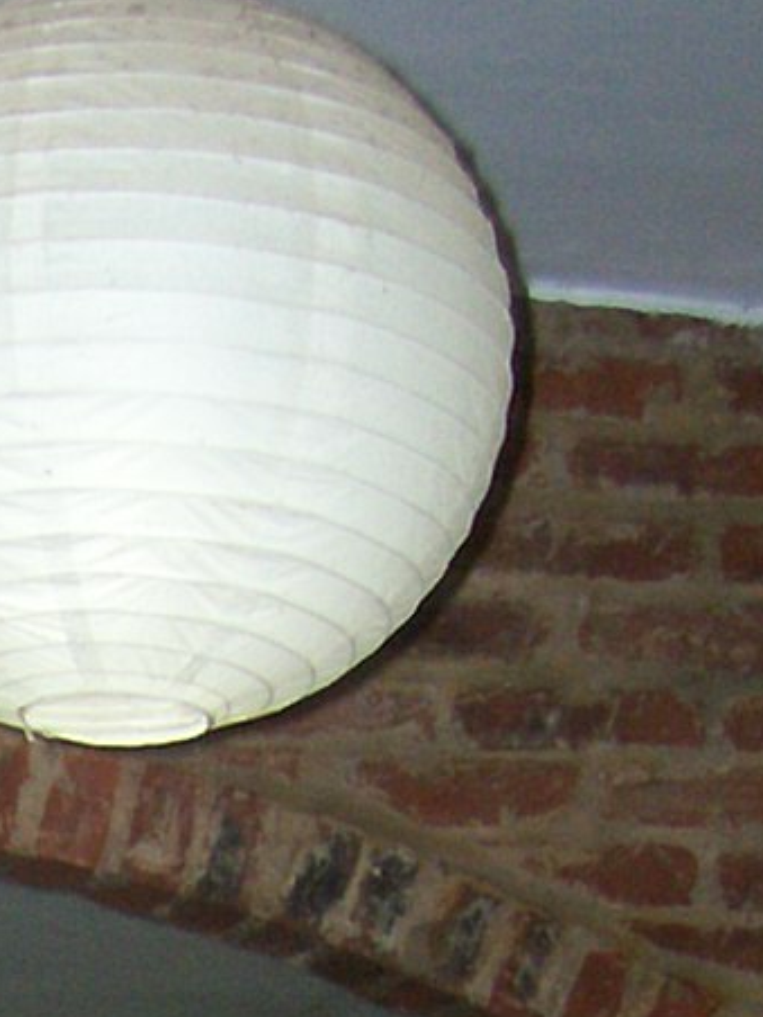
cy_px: 2000
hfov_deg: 9.2
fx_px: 4526
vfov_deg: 11.6
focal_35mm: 154
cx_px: -626
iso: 140
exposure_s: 1/112
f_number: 2.7
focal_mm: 5.6
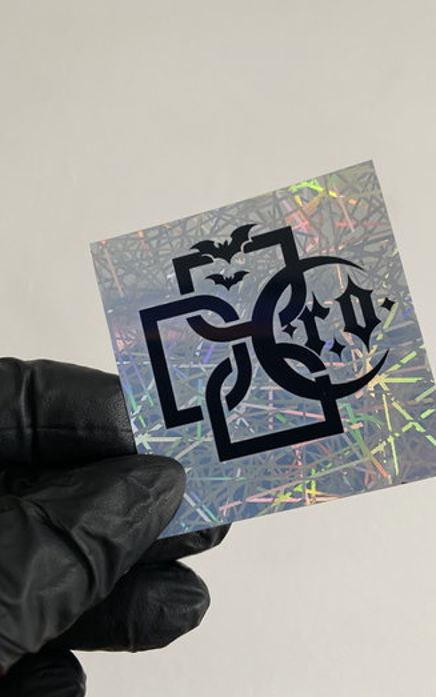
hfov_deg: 45.9
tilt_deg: +8.7
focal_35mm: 27
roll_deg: -12.7
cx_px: 255
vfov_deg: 68.4
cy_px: 350
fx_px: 513
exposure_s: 1/44
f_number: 1.8
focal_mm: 4.25
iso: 125
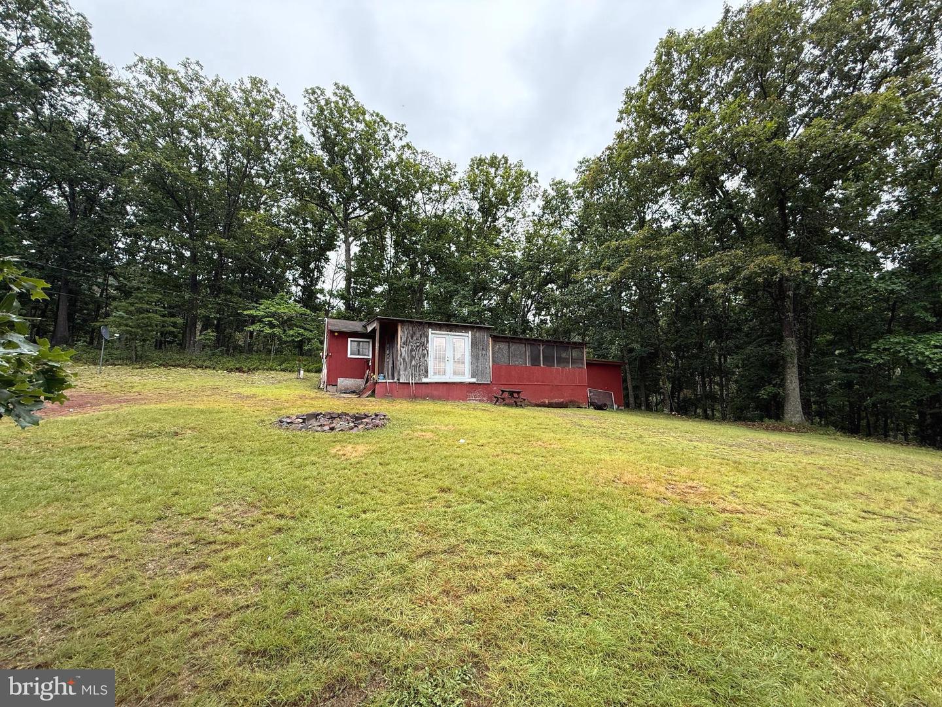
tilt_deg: +8.6
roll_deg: -0.5
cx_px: 471
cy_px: 354
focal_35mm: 14
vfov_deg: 85.7
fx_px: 381
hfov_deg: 102.1
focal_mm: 2.22
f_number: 2.2
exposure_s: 1/164
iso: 64
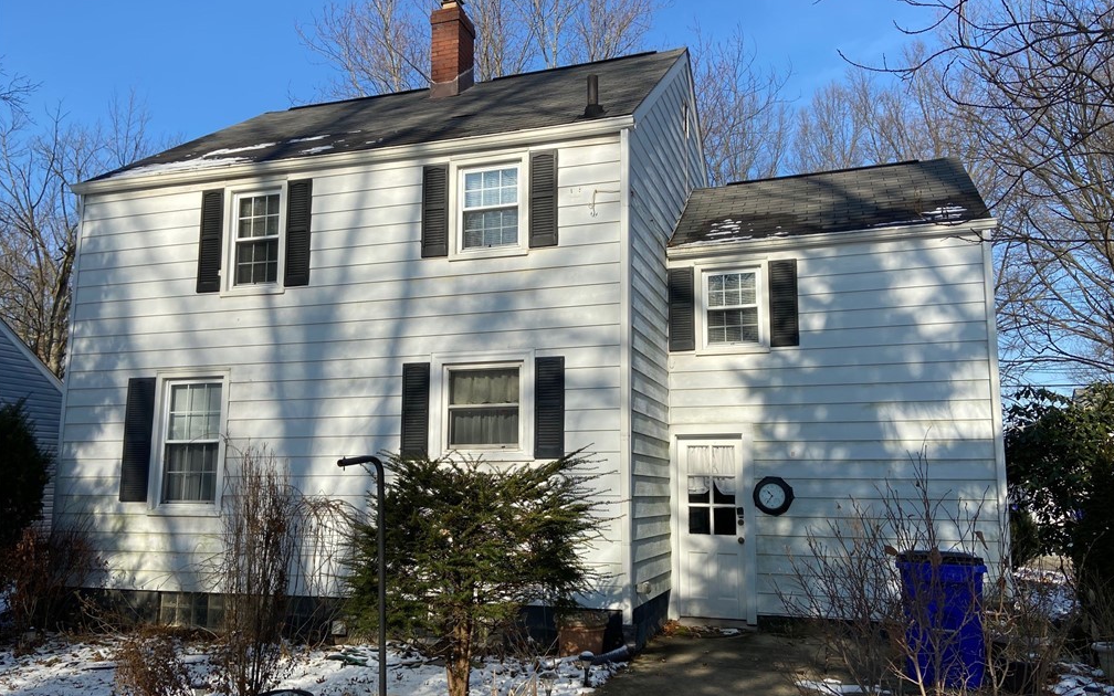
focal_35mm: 28
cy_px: 379
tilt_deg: +7.9
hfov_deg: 66.5
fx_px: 850
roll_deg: -0.6
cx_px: 560
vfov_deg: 44.5
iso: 32
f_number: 1.8
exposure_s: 1/2695
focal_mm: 4.25
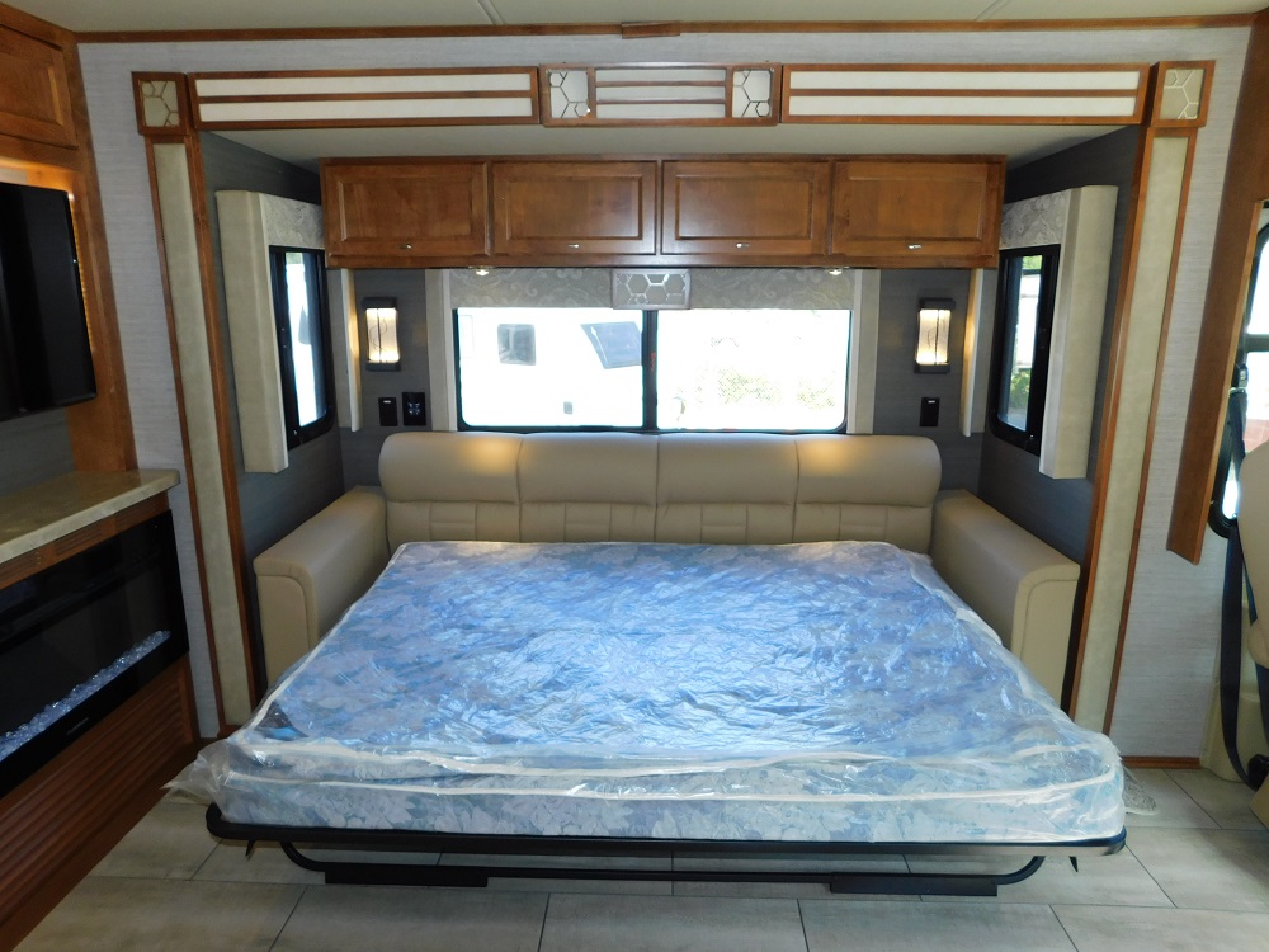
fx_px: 843
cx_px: 634
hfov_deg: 73.9
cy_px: 476
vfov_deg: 58.9
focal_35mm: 23
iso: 125
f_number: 3
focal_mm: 4
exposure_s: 1/50
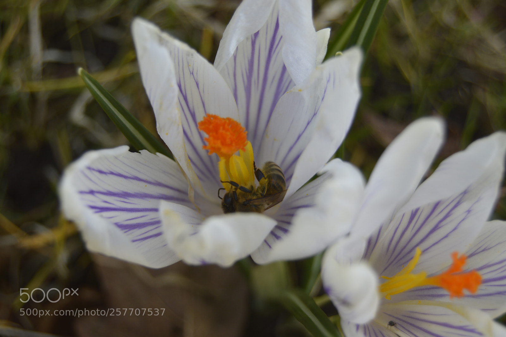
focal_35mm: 82
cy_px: 168
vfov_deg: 16.5
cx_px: 253
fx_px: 1159
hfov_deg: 24.6
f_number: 5.6
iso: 140
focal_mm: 55
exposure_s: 1/125
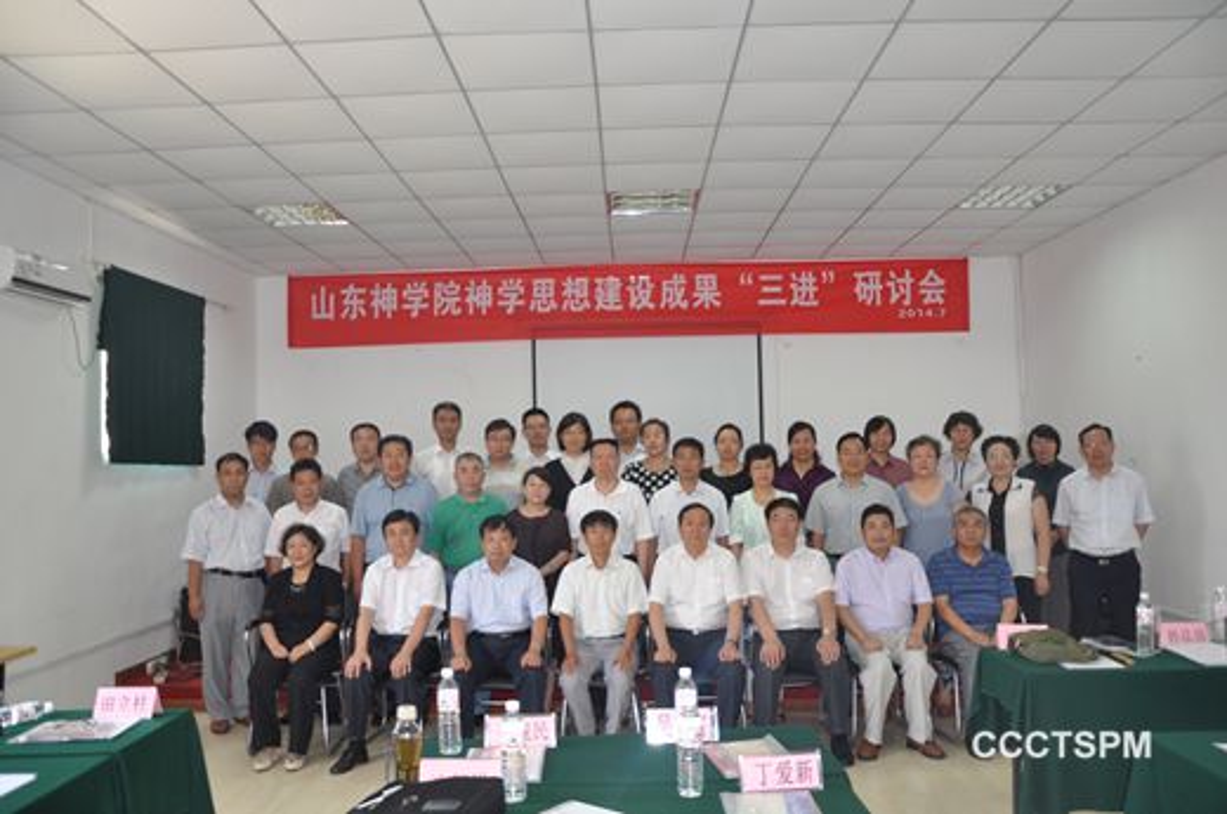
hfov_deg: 67.5
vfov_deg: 47.8
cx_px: 614
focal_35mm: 27
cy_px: 407
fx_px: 919
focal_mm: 18
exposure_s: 1/60
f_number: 4
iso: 640
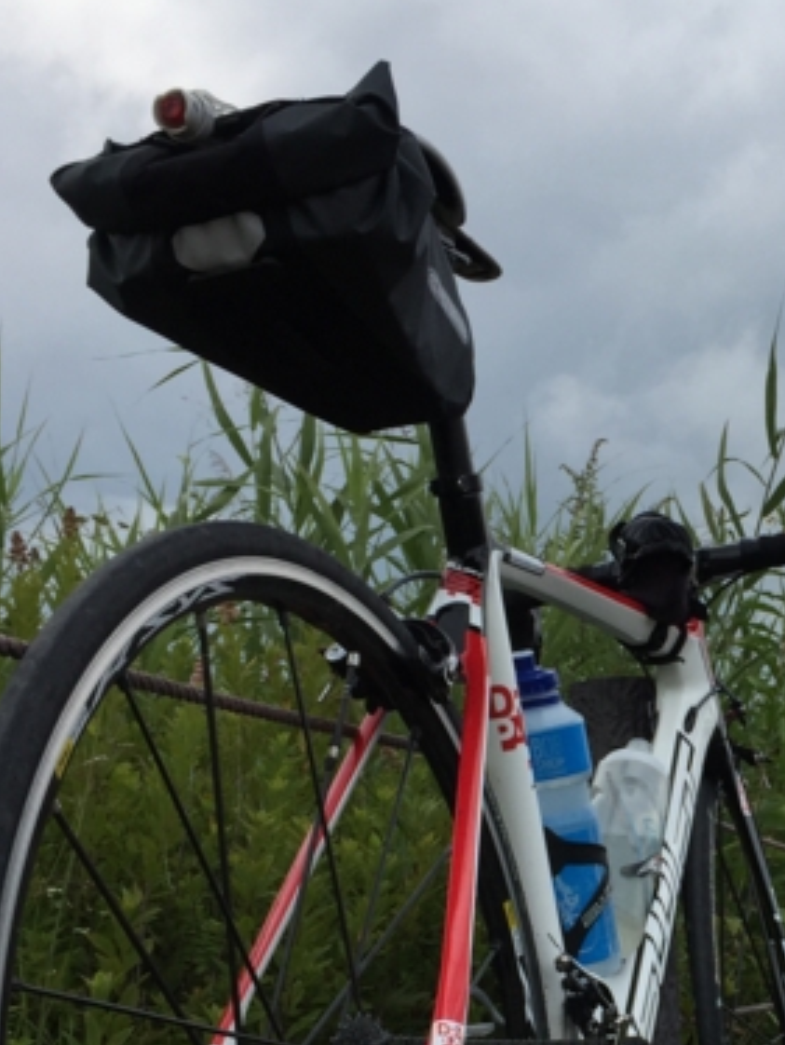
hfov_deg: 22.8
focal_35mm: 62
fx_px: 1873
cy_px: 760
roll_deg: -1.7
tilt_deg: +5.9
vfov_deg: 30.7
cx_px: 777
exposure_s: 1/2198
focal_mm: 4.15
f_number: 2.2
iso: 32
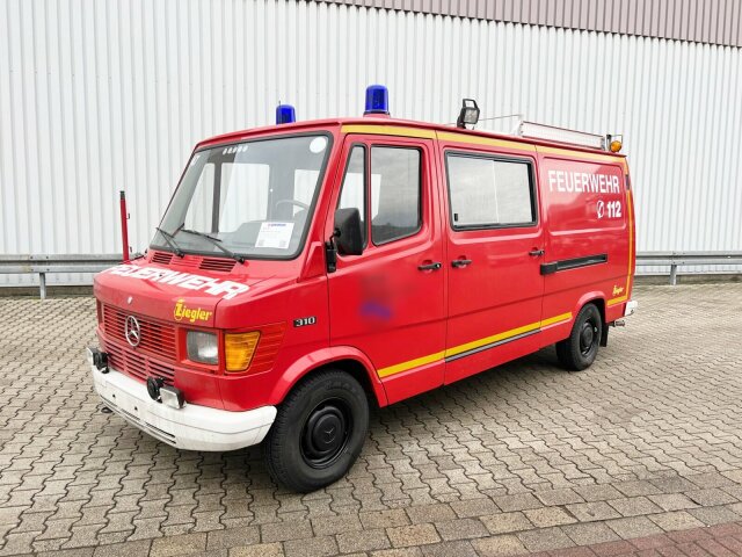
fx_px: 557
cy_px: 278
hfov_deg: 67.3
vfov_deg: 53.1
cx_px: 371
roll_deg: +0.5
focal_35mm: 26
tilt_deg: -5.2
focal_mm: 5.7
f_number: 1.5
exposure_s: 1/121
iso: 100
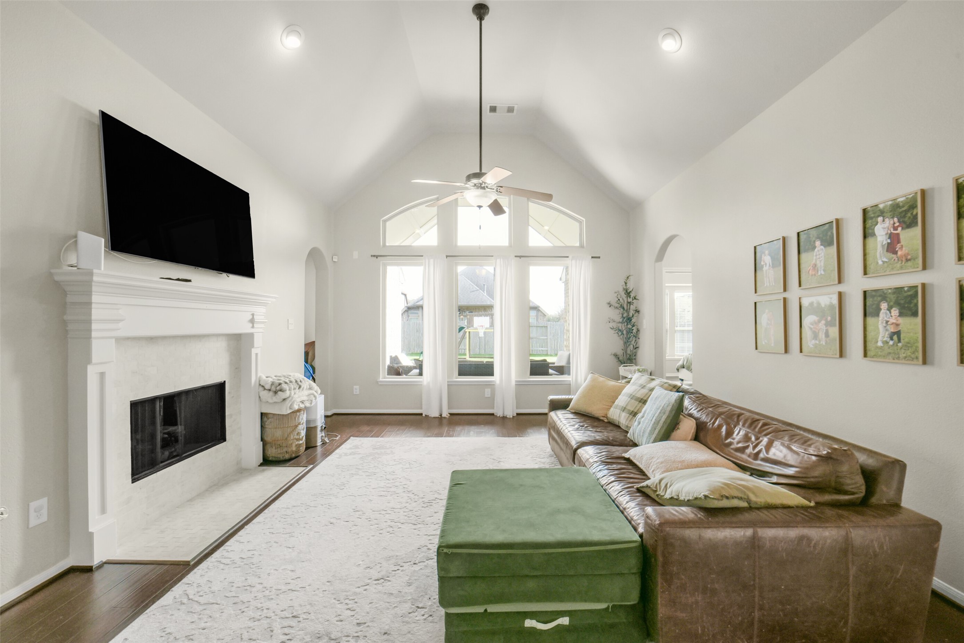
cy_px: 322
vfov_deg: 81.2
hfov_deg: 104.2
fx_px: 375
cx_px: 482
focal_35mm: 14
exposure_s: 1/50
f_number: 11
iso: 500
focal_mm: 14
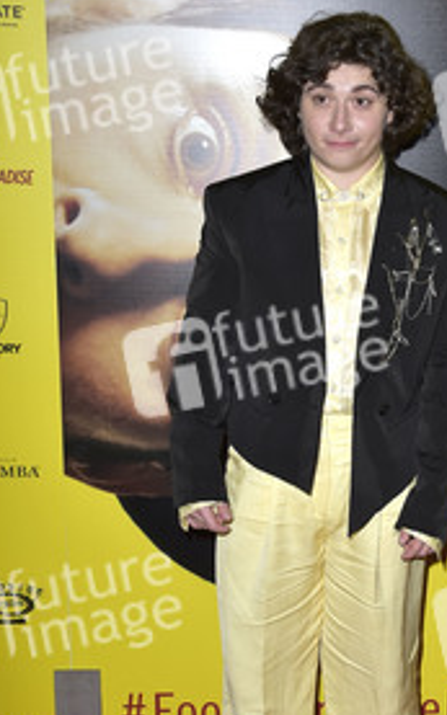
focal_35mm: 56
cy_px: 485
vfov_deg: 35.9
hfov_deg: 22.9
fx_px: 1092
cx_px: 332
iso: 250
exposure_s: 1/250
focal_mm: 38
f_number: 6.3
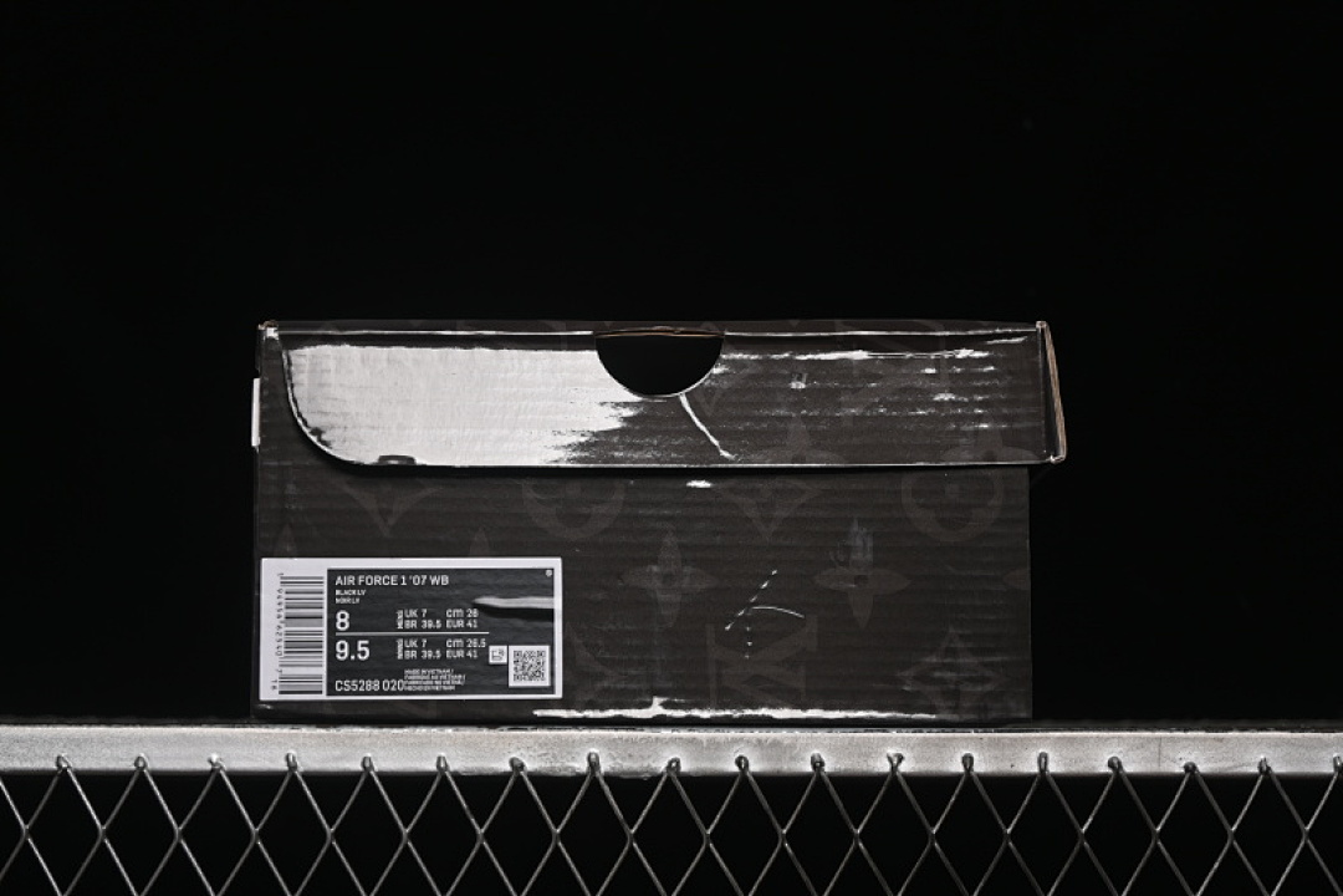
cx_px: 672
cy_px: 448
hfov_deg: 27.0
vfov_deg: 18.2
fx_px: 2798
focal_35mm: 75
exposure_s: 1/60
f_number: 6.3
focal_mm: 50
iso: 160
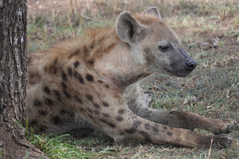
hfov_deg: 3.9
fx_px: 3484
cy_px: 80
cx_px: 120
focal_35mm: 525
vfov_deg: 2.6
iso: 400
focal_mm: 350
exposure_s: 1/500
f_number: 6.3
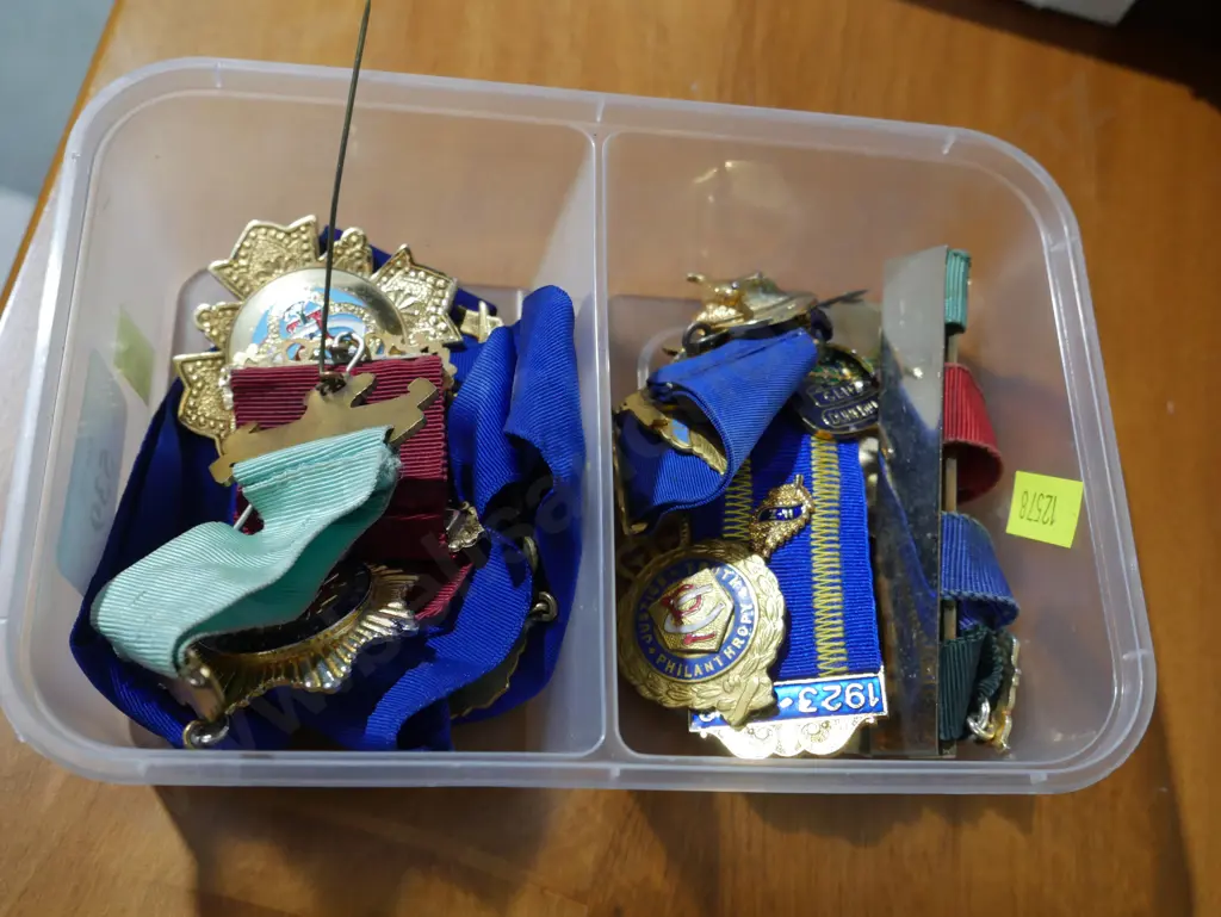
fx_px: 1412
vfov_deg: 36.0
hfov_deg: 46.8
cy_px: 458
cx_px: 610
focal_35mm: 40
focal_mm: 20
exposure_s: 1/60
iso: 800
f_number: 5
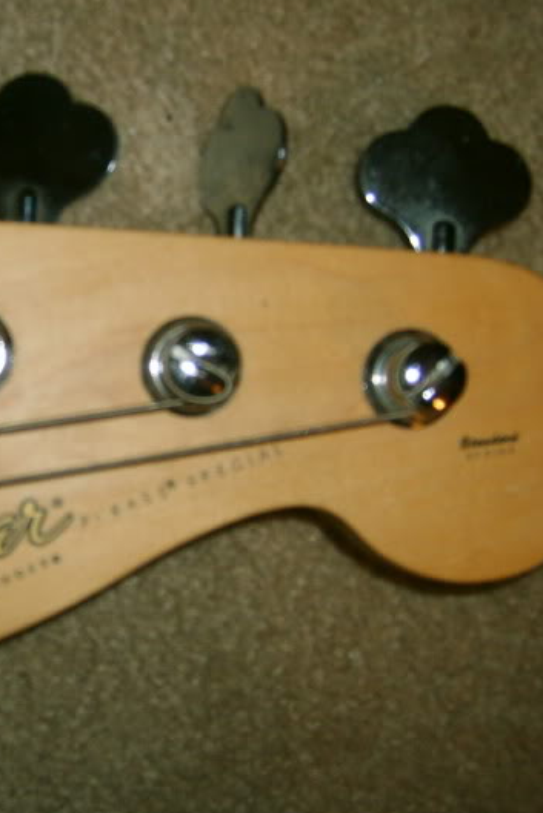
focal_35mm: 55
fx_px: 1243
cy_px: 375
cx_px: 14
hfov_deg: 23.7
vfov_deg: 36.2
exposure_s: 1/30
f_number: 2.8
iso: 100
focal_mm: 5.8
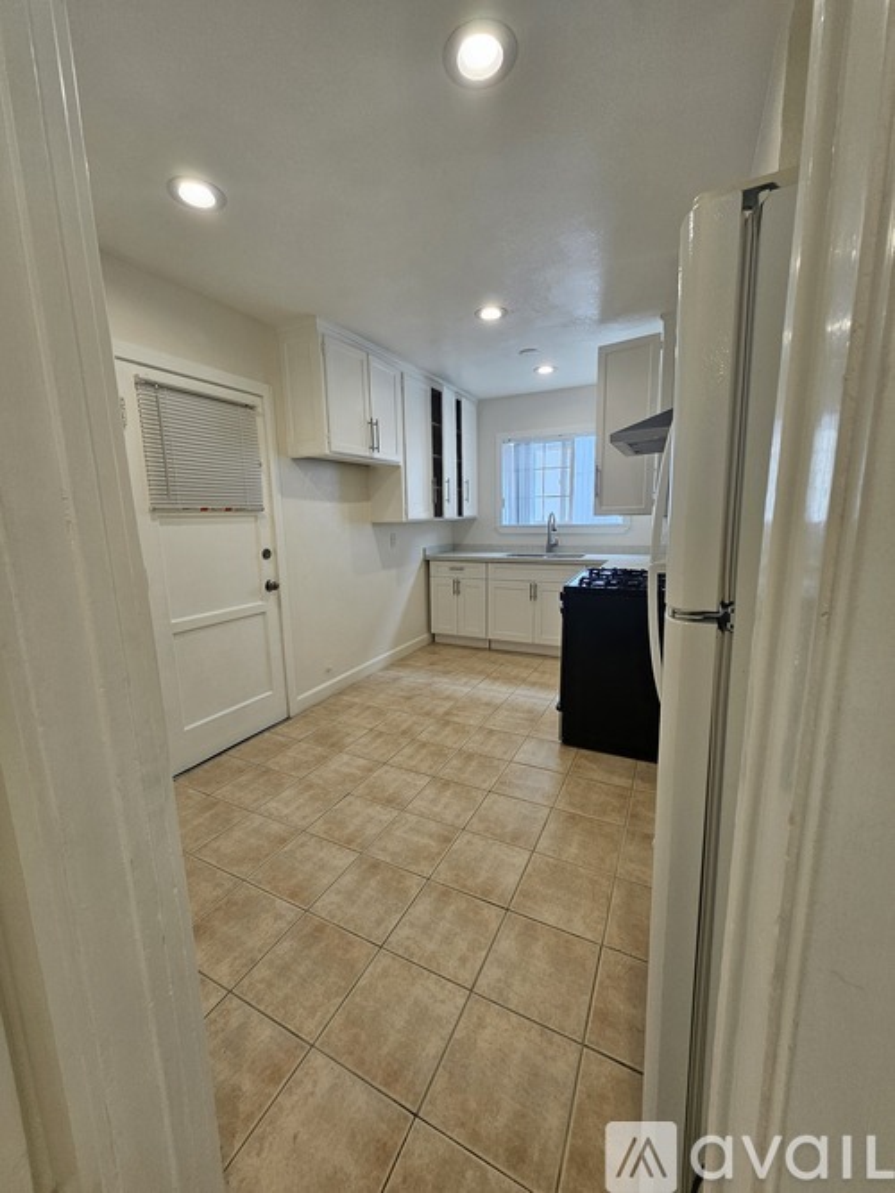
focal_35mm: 13
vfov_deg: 106.2
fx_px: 448
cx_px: 448
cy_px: 596
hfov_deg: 89.9
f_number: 2.2
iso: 50
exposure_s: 1/60
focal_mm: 1.74
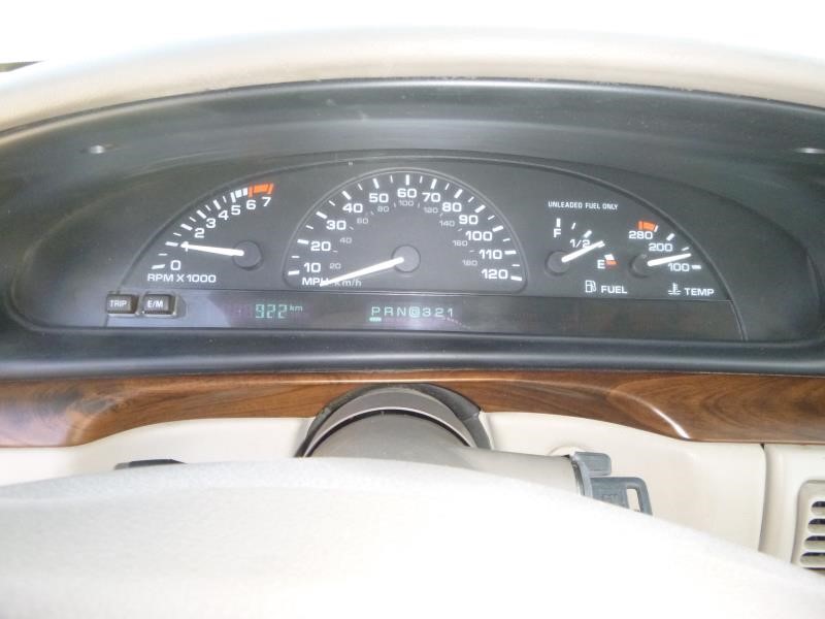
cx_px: 412
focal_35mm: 25
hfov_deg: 69.4
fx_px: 596
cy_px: 310
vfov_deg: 54.9
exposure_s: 1/60
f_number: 3.9
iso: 400
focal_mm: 4.5
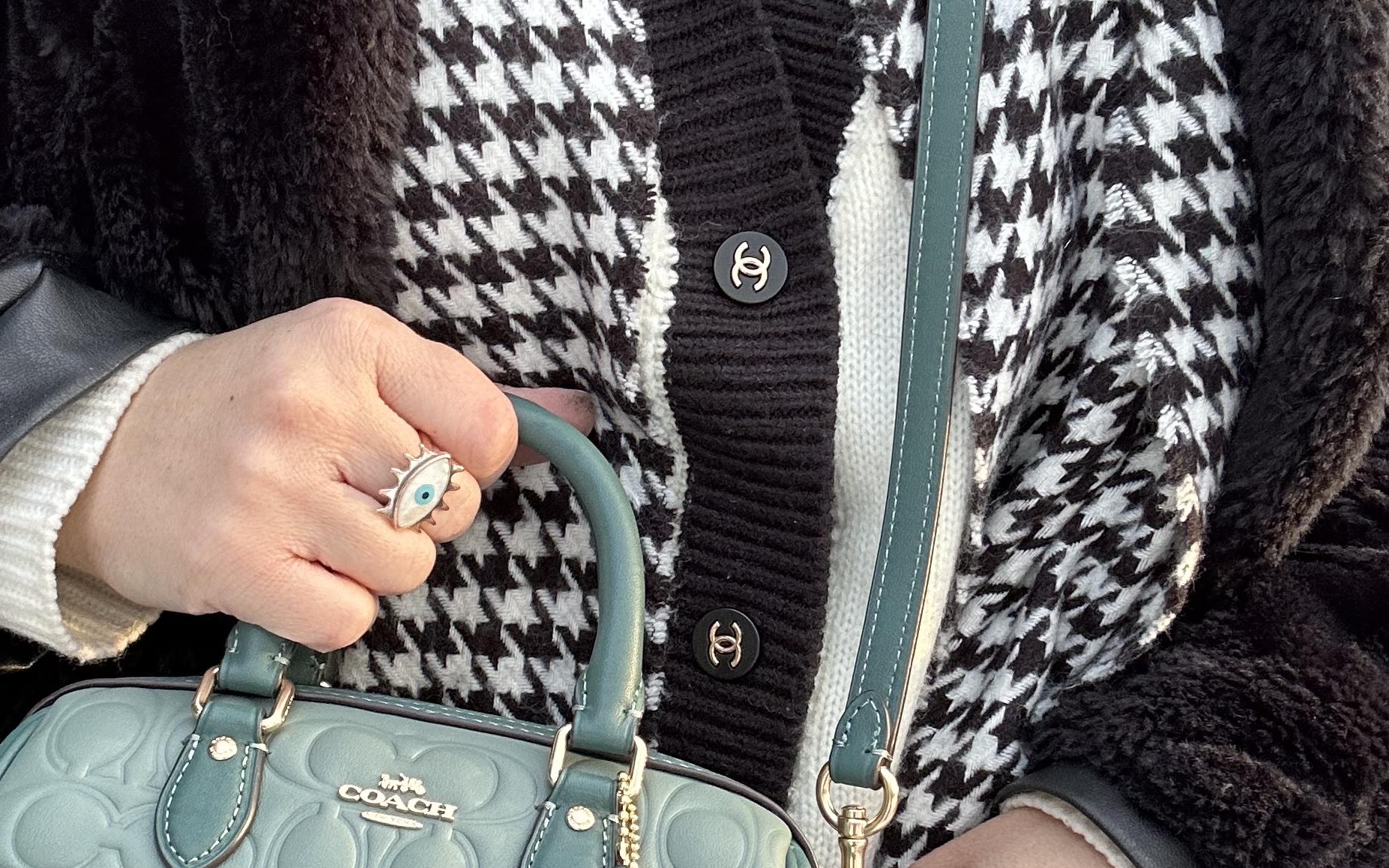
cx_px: 564
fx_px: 2006
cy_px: 558
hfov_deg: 38.1
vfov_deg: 24.3
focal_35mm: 53
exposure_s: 1/80
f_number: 1.9
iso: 80
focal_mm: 2.69
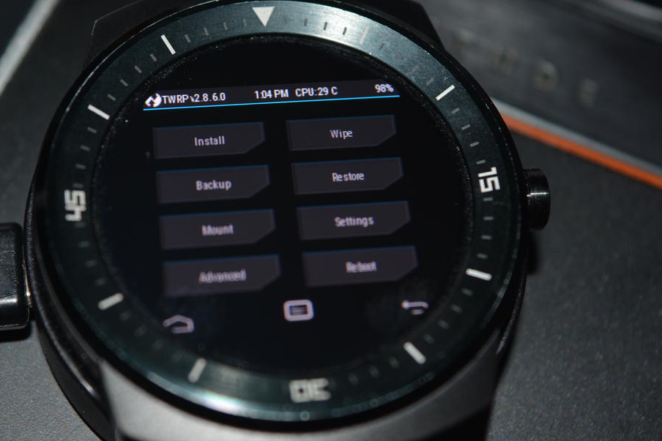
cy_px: 199
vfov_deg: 16.5
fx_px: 1526
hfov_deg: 24.5
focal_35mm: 83
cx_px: 298
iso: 200
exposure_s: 1/30
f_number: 5.6
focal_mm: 50
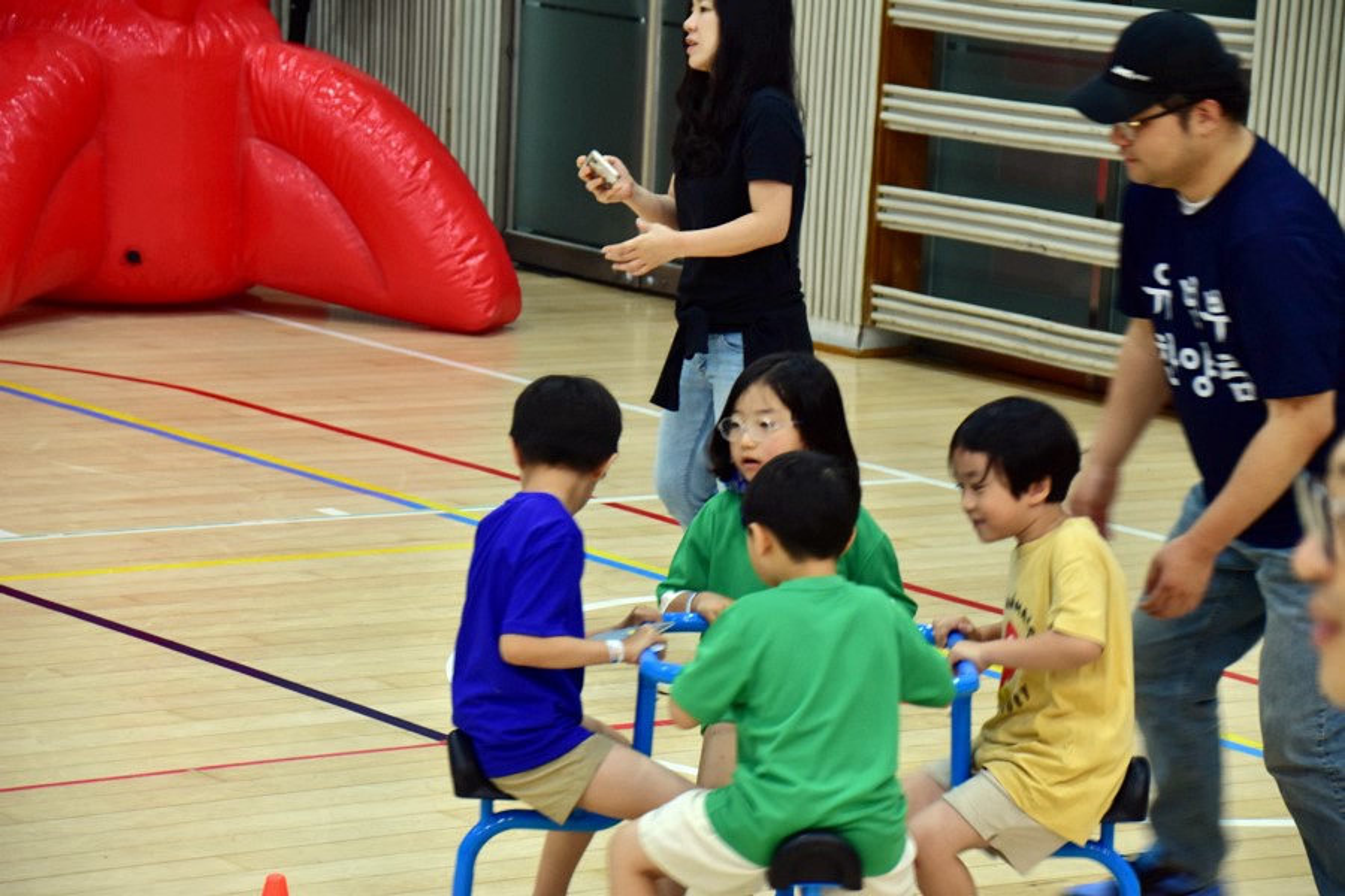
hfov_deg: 13.0
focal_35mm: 158
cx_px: 672
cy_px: 448
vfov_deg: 8.7
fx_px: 5884
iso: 800
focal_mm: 105
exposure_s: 1/50
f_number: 6
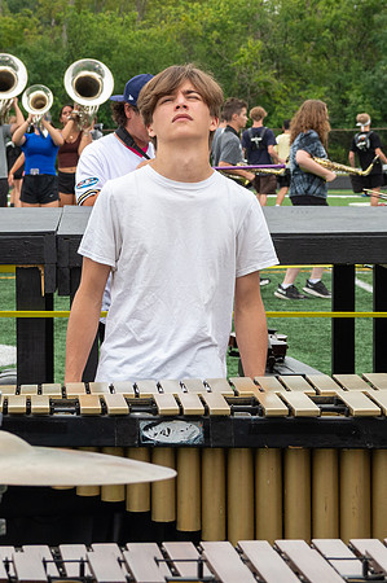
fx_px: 2463
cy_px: 167
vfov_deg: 13.5
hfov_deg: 9.0
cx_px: 186
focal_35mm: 152
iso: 1000
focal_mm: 70
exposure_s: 1/640
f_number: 9
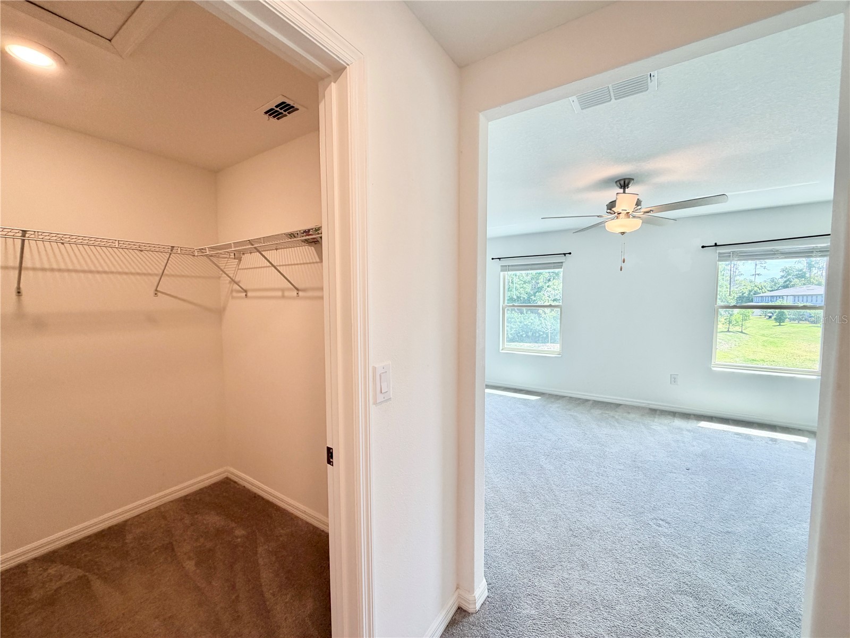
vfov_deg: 85.7
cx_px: 425
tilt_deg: -4.3
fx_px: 344
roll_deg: -0.1
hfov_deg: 102.1
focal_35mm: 14
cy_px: 319
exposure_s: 1/120
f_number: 2.2
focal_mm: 2.22
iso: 100
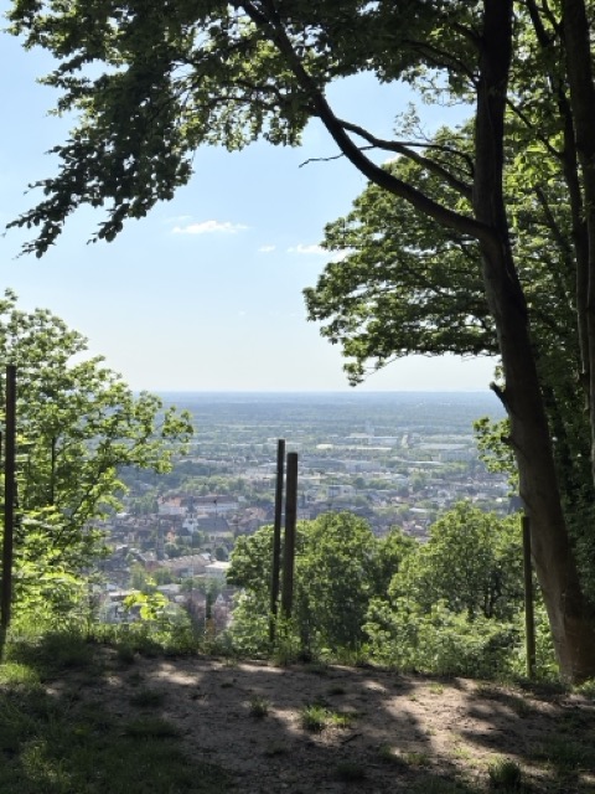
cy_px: 397
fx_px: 1192
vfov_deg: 36.8
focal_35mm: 52
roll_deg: -0.3
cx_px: 298
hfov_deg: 28.0
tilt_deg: -0.1
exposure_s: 1/4630
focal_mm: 5.96
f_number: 1.6
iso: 32
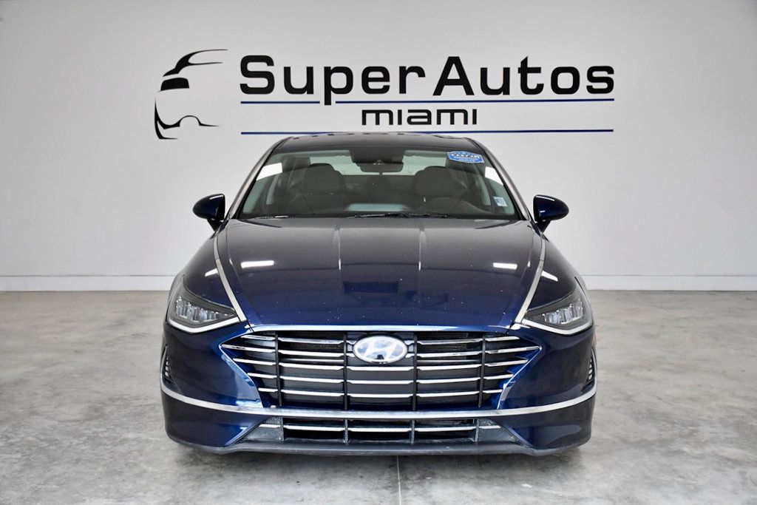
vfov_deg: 29.9
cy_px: 252
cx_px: 378
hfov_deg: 43.6
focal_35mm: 45
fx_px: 946
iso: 2500
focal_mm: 30
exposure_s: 1/1600
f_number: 4
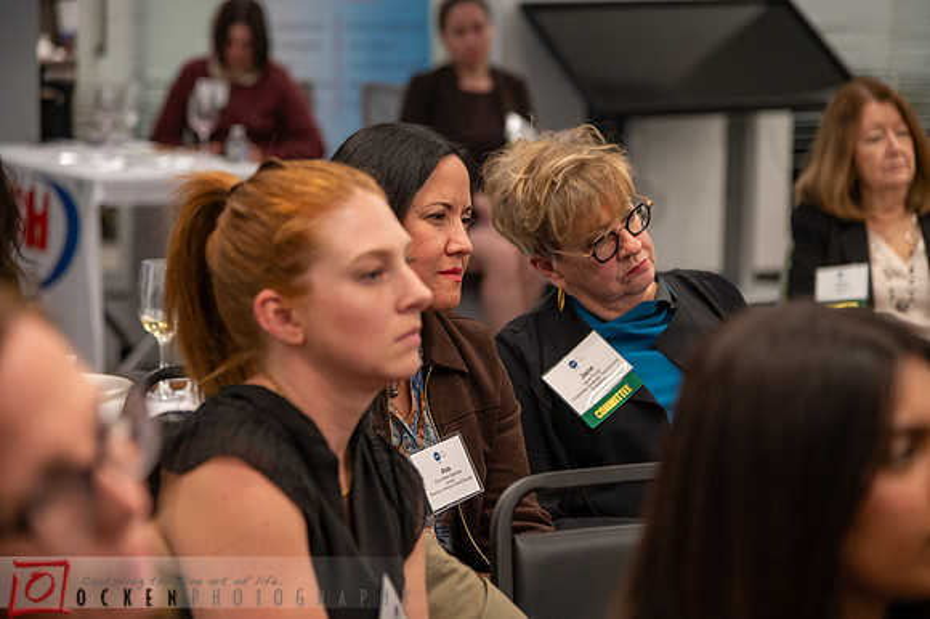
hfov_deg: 17.1
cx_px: 465
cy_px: 310
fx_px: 3098
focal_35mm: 120
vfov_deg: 11.4
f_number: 4
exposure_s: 1/160
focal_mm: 120
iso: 1600
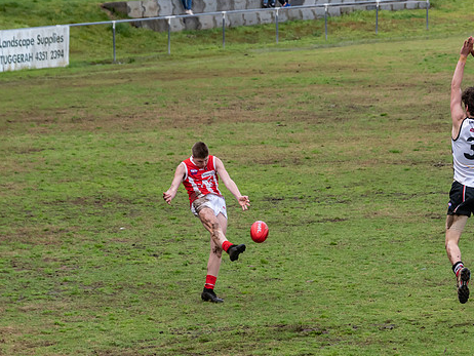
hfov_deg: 8.1
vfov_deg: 6.1
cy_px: 191
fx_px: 3357
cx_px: 189
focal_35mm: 245
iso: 800
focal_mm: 122
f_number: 6.3
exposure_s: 1/1600
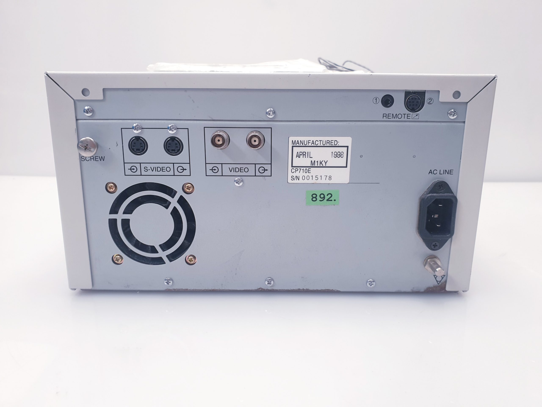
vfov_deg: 53.1
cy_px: 204
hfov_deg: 67.3
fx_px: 407
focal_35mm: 26
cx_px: 271
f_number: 2.4
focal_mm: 4.3
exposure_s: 1/50
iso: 80
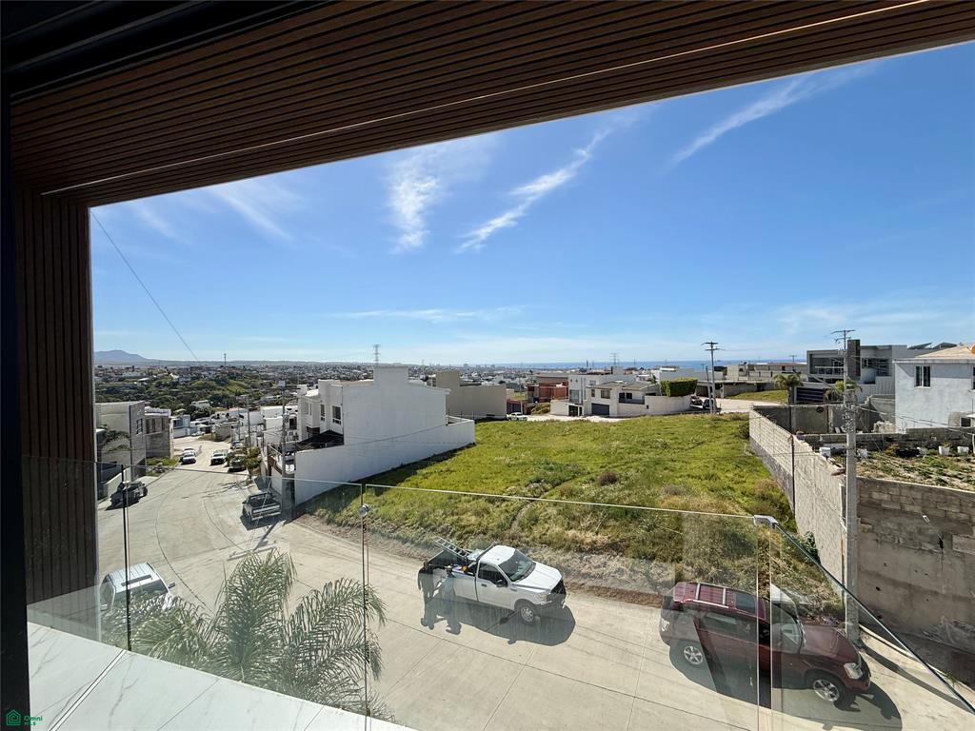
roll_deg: +1.2
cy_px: 366
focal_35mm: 14
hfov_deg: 102.1
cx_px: 488
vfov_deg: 85.7
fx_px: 394
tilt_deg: -0.6
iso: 50
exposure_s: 1/4149
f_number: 2.2
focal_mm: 2.22
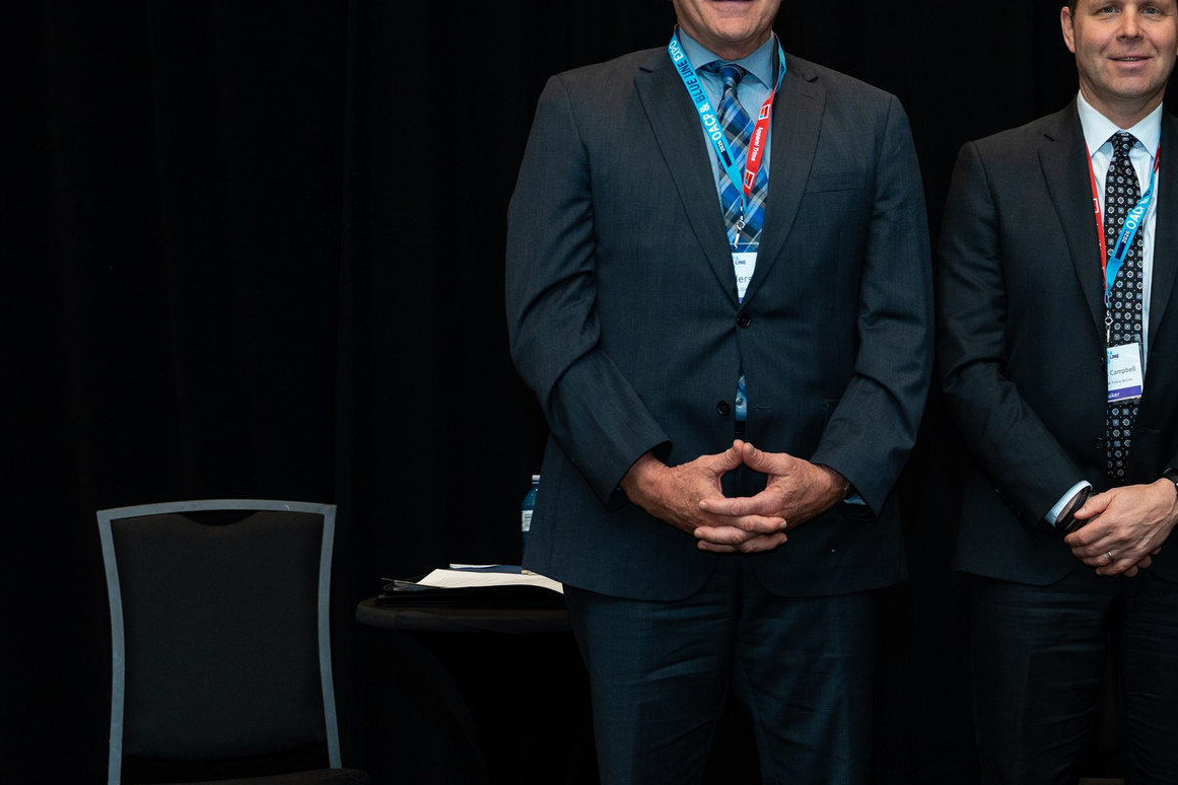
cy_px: 416
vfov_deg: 19.5
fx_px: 2290
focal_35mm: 70
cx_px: 1115
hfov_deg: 27.5
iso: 640
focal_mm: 31.3
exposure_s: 1/160
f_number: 2.8
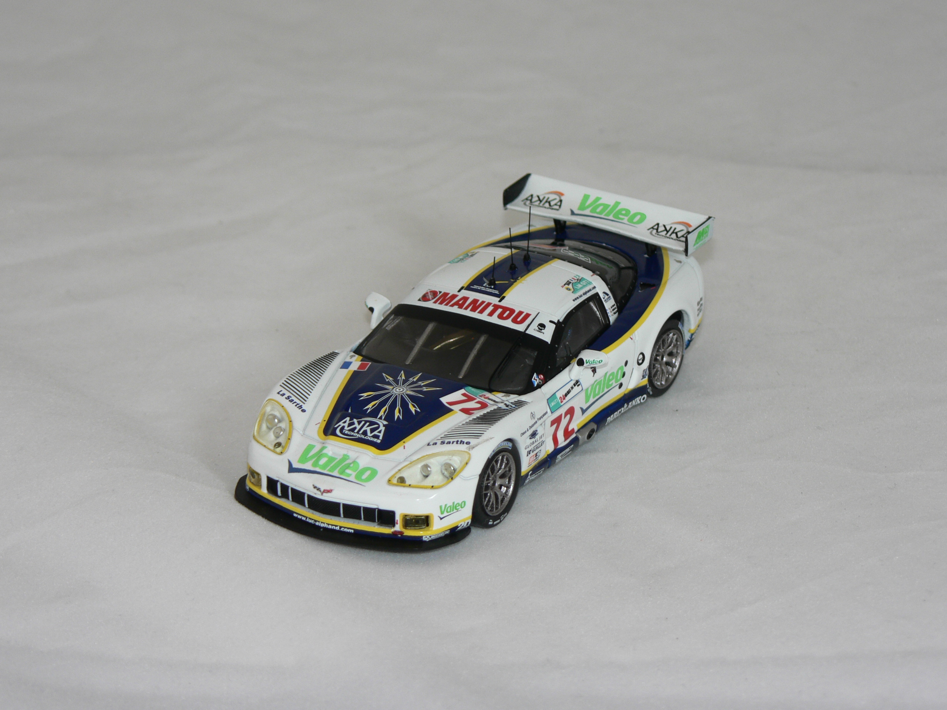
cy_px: 355
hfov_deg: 13.4
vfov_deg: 10.1
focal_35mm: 147
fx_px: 4022
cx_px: 474
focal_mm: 24.6
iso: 80
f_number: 3.2
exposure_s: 1/60
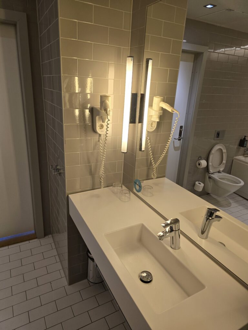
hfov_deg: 58.9
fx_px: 220
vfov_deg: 73.9
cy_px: 165
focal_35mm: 23
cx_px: 124
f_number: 1.7
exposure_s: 1/100
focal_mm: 6.3
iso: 100
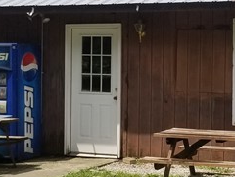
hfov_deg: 17.6
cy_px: 80
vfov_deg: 13.3
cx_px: 175
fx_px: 754
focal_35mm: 111
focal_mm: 4.3
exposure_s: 1/3496
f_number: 1.7
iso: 50
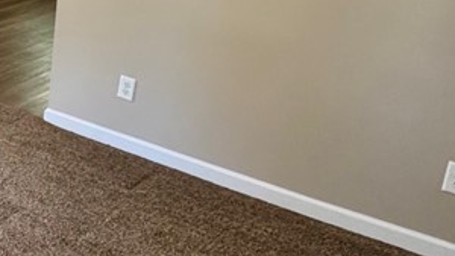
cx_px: -158
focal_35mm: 52
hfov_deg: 30.2
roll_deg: +0.7
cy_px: -17
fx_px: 628
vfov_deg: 22.0
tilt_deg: -14.2
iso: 320
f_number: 2.2
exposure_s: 1/120
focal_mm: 2.22
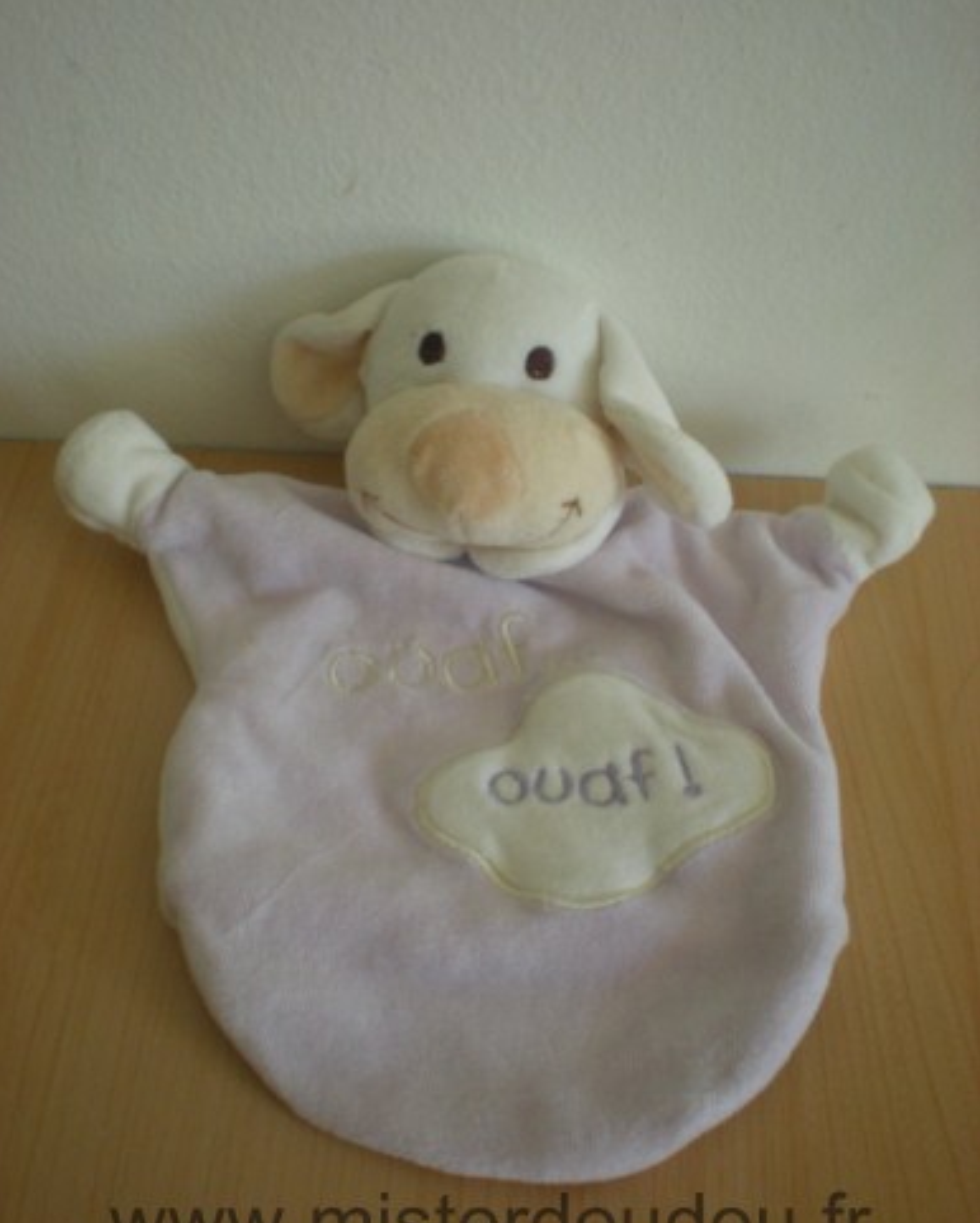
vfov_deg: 45.8
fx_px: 1449
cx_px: 487
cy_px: 614
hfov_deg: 37.4
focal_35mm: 40
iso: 200
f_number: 3.1
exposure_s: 1/51.1
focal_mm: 6.3
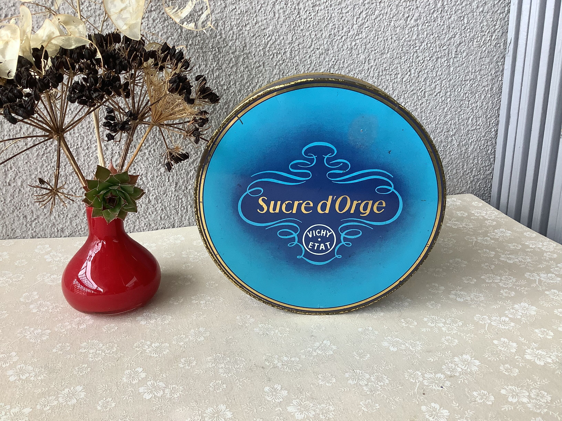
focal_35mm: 31
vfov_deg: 45.4
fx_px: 503
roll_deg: +0.7
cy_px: 210
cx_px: 281
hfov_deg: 58.4
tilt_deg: -17.7
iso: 64
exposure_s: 1/100
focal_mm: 3.3
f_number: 2.4
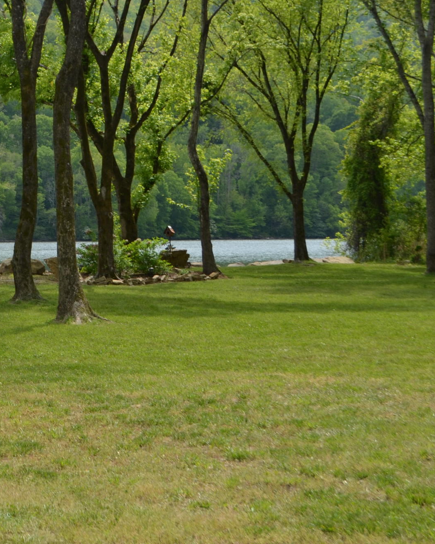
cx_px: -151
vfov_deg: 23.0
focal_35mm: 83
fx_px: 1336
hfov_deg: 17.2
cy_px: 206
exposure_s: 1/200
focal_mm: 26
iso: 100
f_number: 7.1
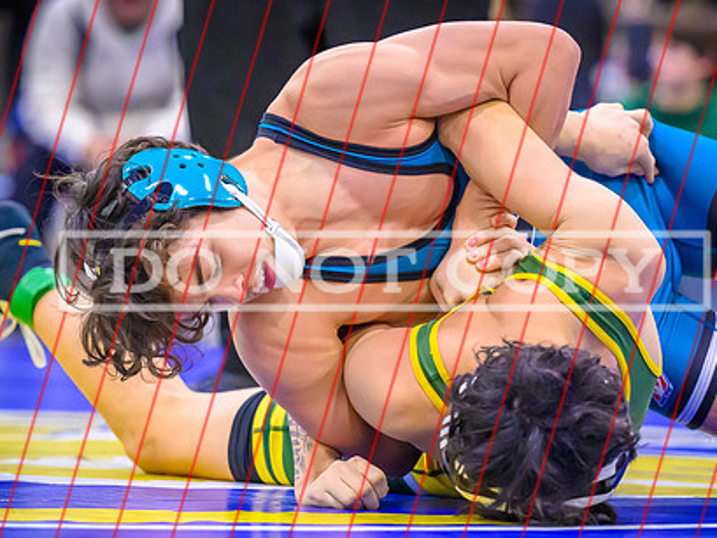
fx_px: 5428
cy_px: 334
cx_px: 416
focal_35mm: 262
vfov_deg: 5.7
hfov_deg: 7.6
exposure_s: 1/640
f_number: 2.8
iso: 6400
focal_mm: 140
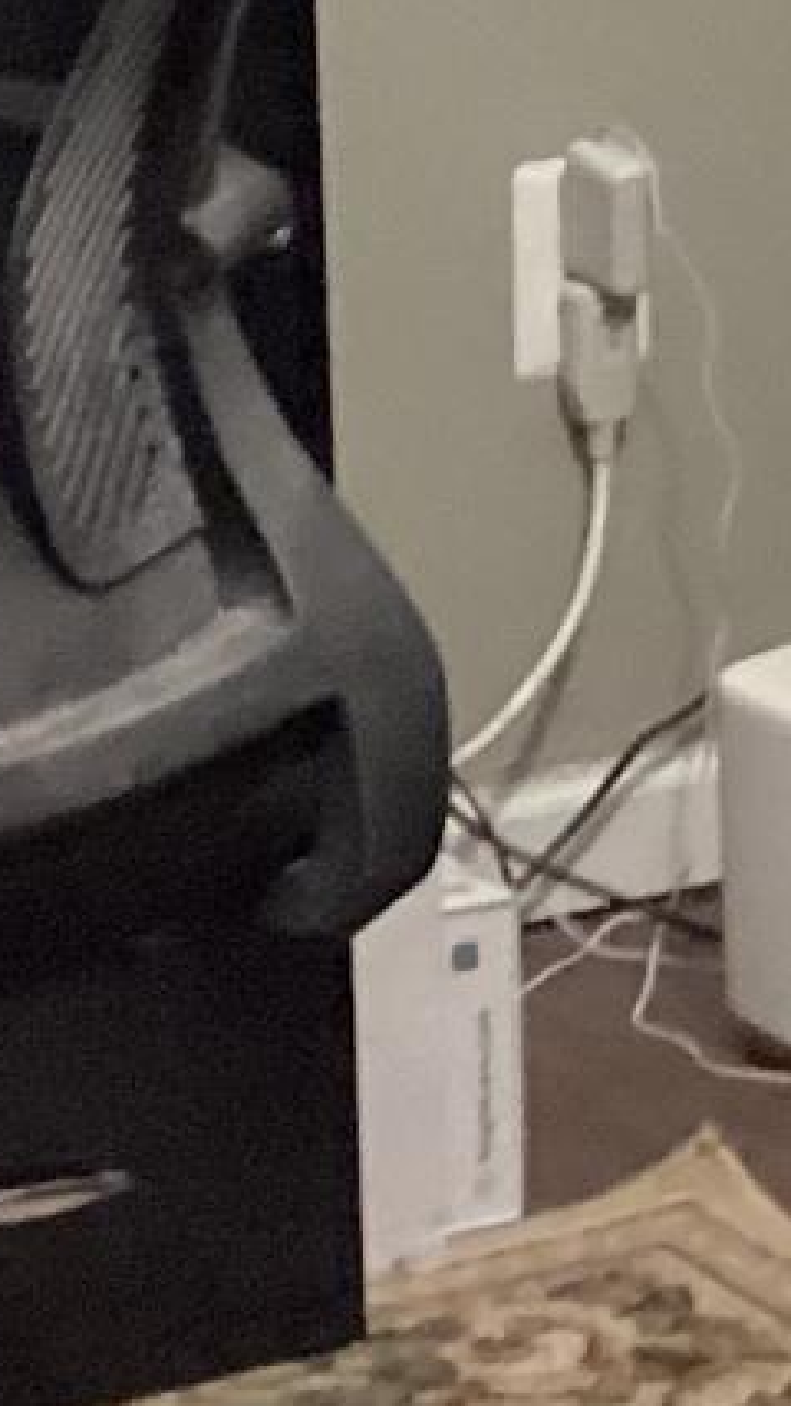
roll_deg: +2.0
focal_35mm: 162
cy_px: 151
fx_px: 6044
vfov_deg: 13.2
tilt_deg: -10.6
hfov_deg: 7.5
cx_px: 478
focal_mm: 3.3
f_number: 2.4
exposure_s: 1/30
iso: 400
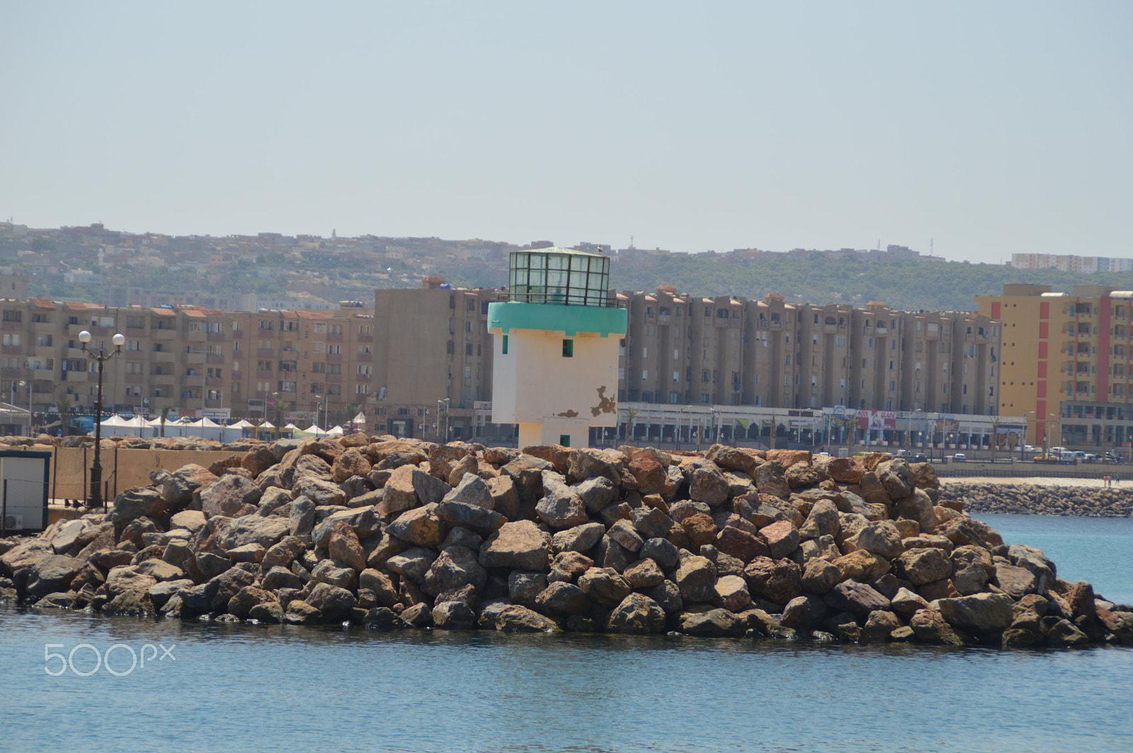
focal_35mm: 158
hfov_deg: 13.1
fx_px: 4953
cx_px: 566
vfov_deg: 8.7
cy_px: 376
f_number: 6
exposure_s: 1/640
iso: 100
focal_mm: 105
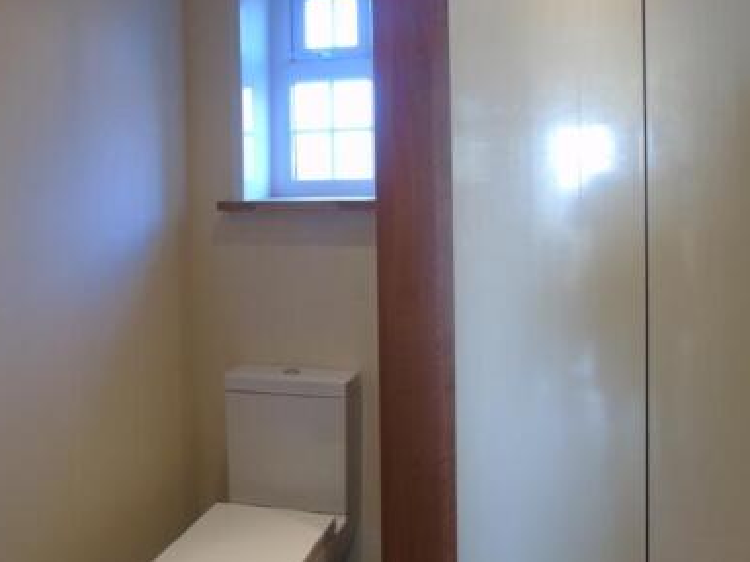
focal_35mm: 38
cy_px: 220
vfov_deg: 37.5
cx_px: 325
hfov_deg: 48.8
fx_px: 823
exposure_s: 1/30
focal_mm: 4.4
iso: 200
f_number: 3.4
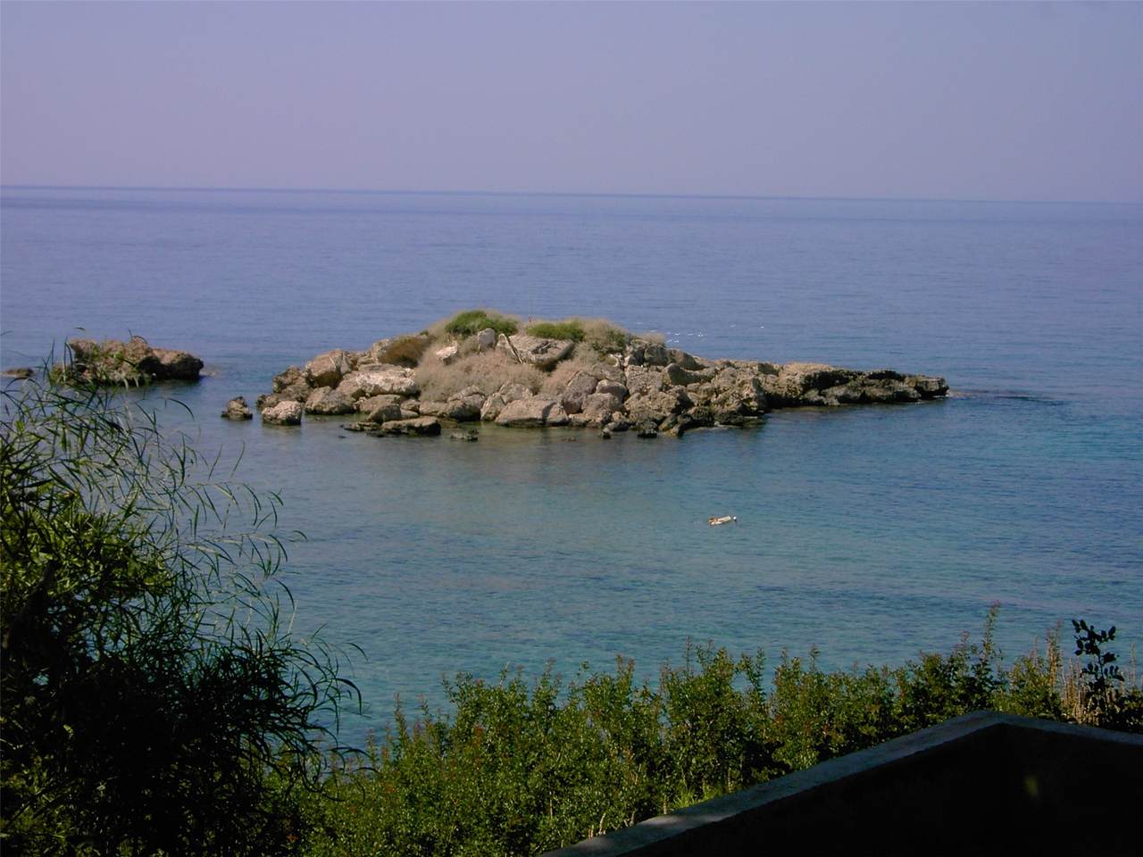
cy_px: 428
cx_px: 572
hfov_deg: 28.6
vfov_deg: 21.6
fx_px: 2245
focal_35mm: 68
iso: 100
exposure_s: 1/320
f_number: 8
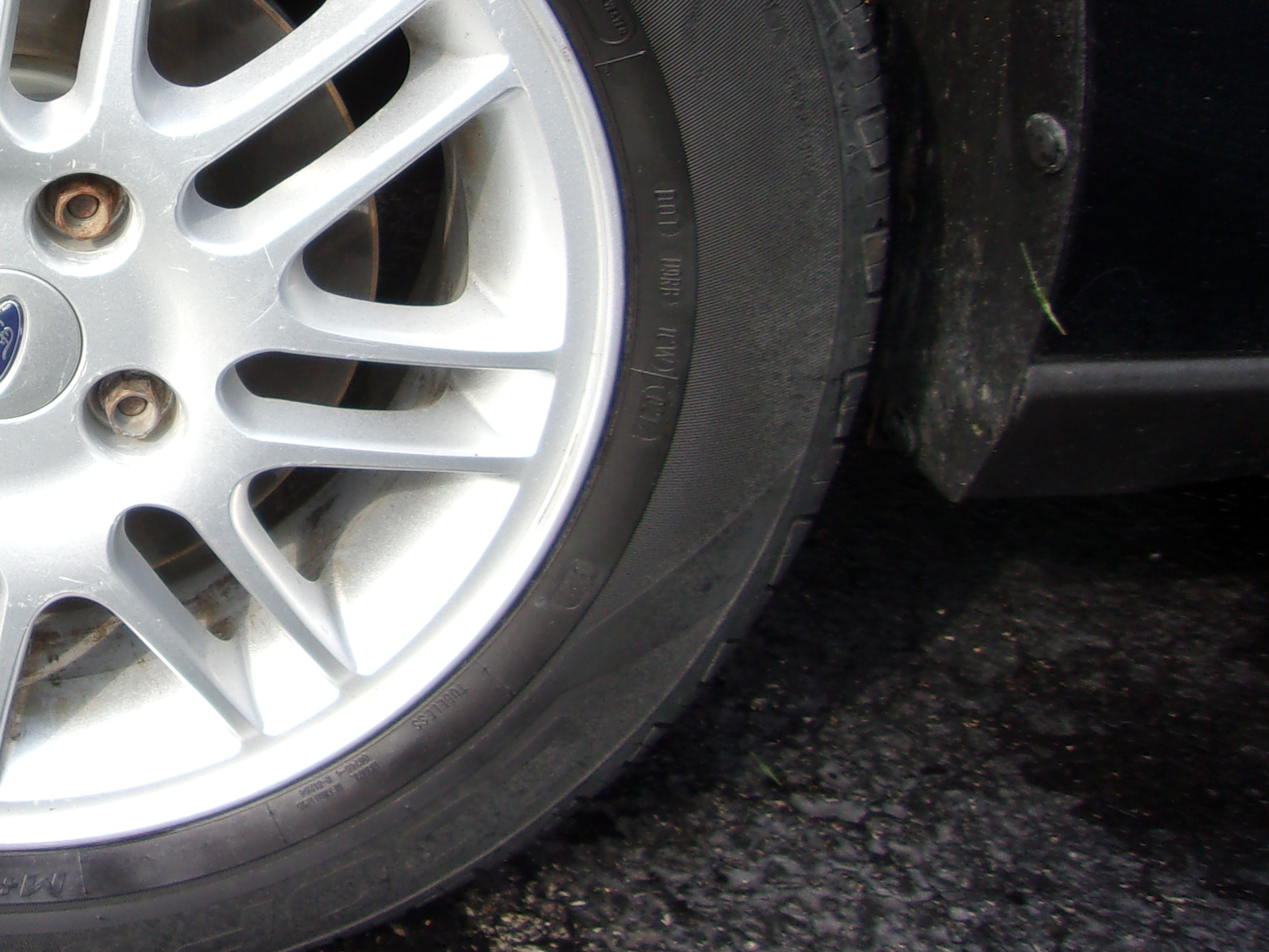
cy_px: 210
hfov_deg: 33.4
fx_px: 1943
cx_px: 27
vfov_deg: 27.1
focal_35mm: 53
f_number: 3
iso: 80
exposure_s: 1/240
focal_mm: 4.9
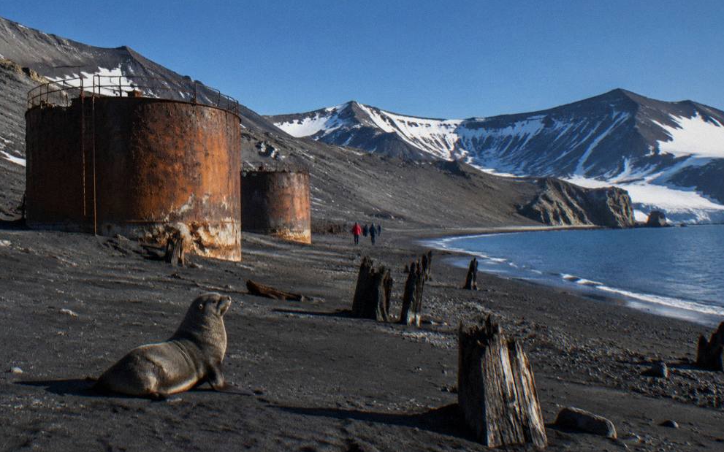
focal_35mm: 36
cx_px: 363
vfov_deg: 35.3
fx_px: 710
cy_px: 242
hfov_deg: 54.0
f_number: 7.1
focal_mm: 35
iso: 3200
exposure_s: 1/20
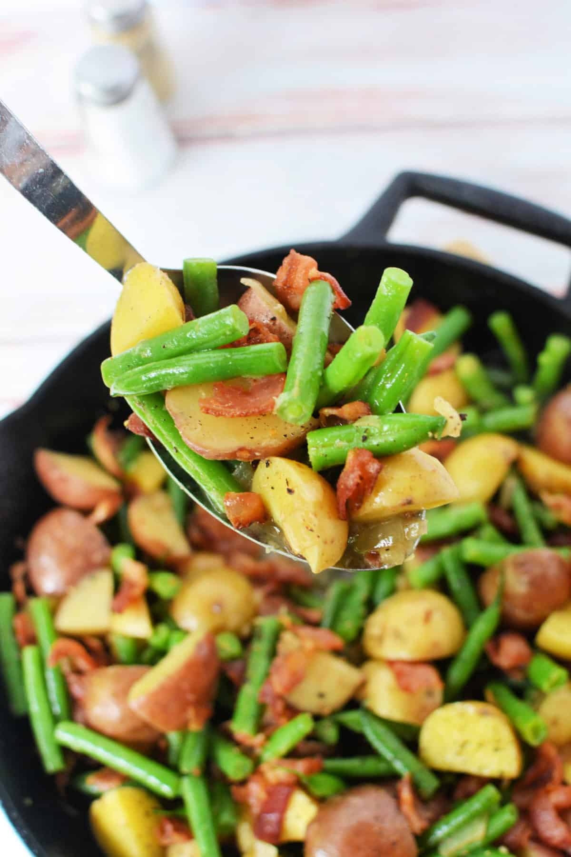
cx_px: 286
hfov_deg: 25.8
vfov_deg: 37.9
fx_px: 1249
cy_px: 428
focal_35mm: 52
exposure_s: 1/50
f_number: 3.5
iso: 800
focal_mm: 35
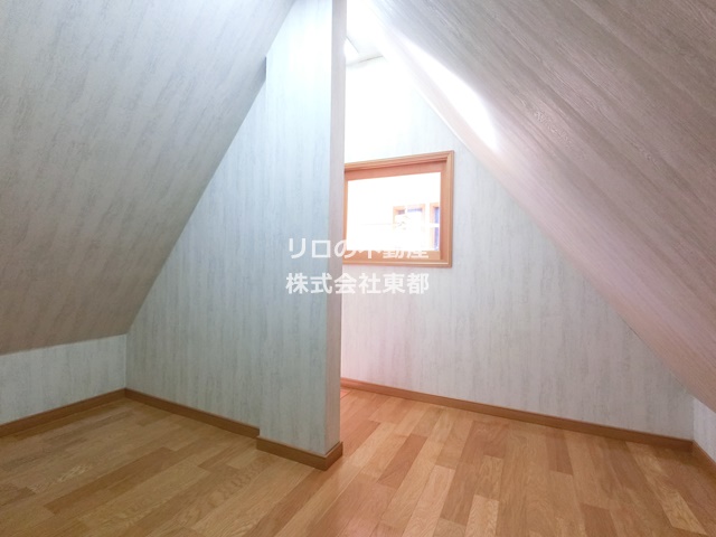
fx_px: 331
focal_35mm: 16
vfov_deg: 78.1
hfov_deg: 94.5
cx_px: 358
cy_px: 268
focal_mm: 2.87
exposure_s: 1/125
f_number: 2.8
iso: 500
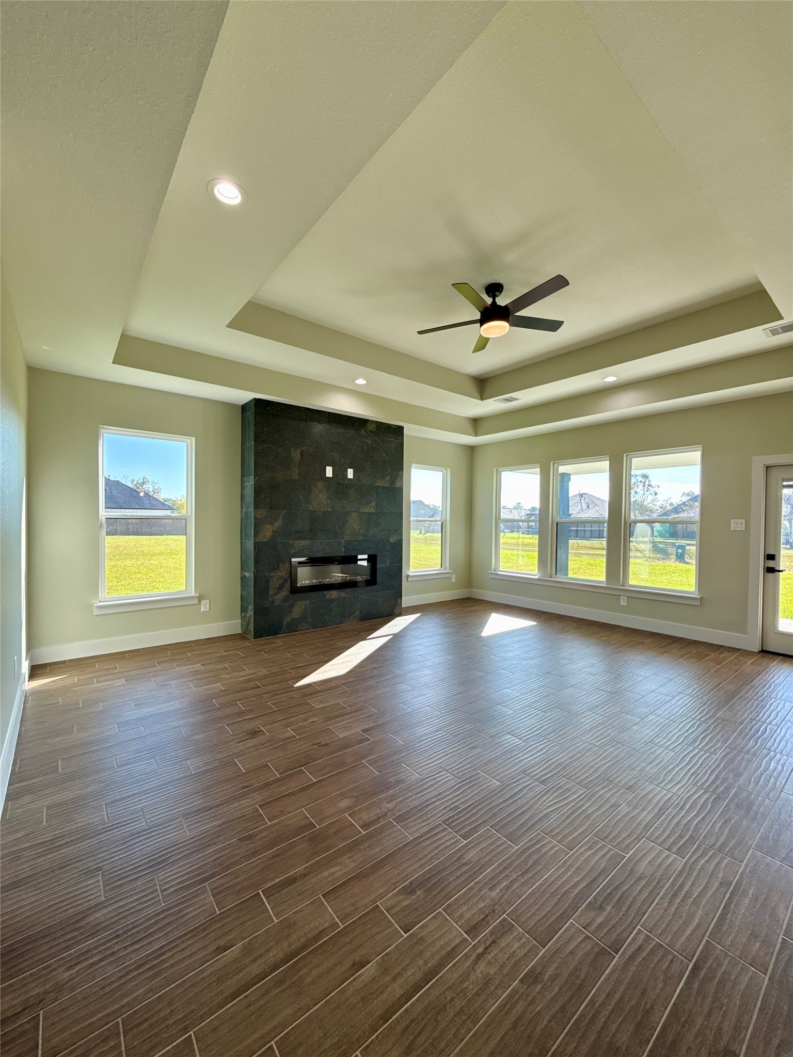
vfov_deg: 102.1
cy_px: 528
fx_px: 428
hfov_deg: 85.7
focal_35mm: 14
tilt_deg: -0.3
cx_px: 396
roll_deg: -2.2
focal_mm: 2.22
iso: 64
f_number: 2.2
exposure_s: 1/184
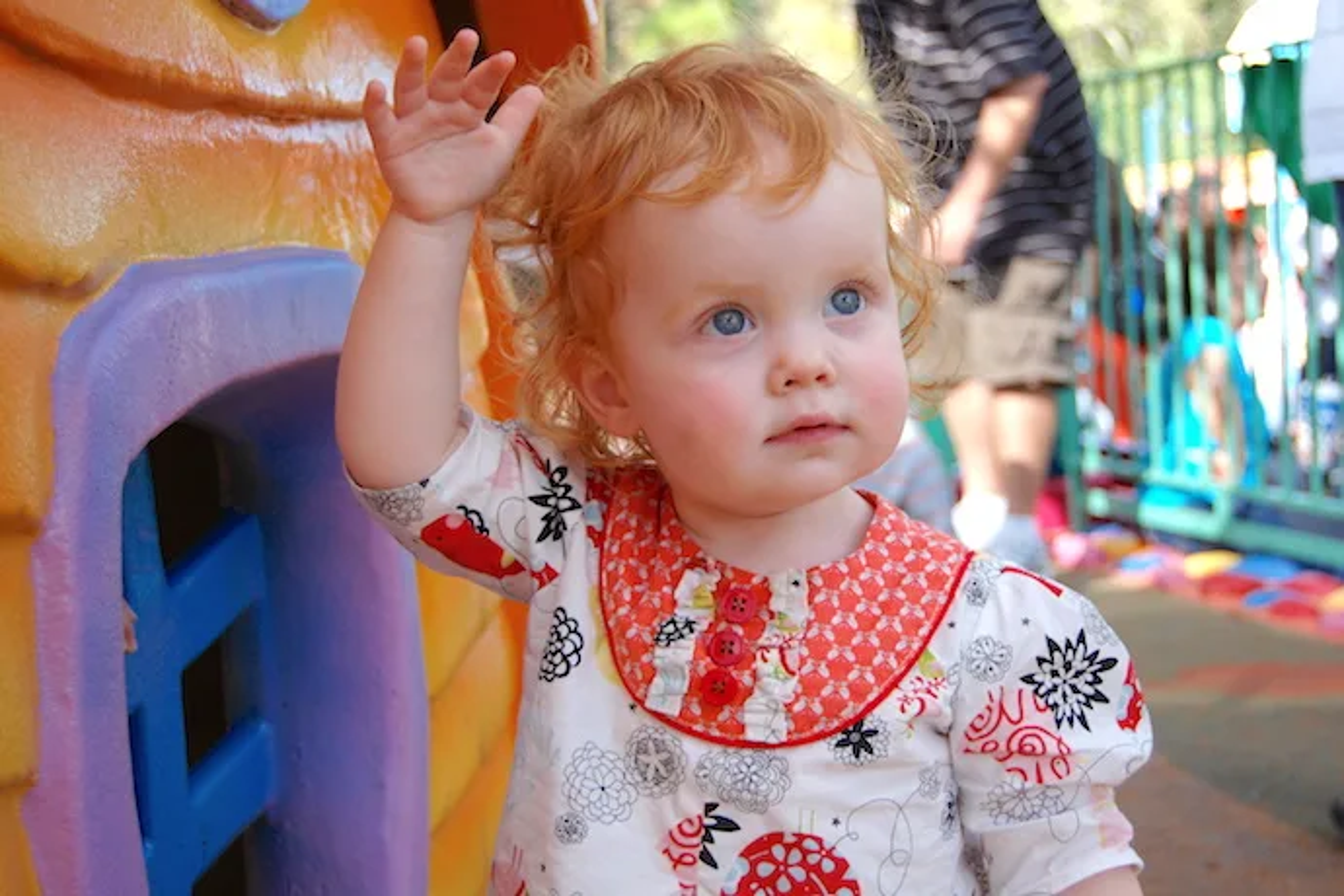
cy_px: 448
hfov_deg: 37.9
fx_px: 1960
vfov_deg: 25.8
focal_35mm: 52
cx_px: 672
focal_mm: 35
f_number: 4.8
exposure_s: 1/400
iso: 400
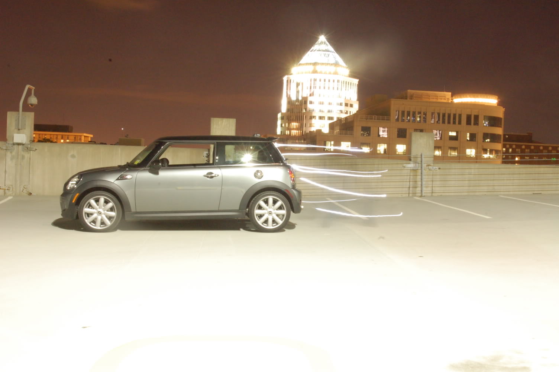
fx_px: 652
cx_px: 280
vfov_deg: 31.8
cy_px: 186
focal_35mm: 42
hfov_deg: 46.4
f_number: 22
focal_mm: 28
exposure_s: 20
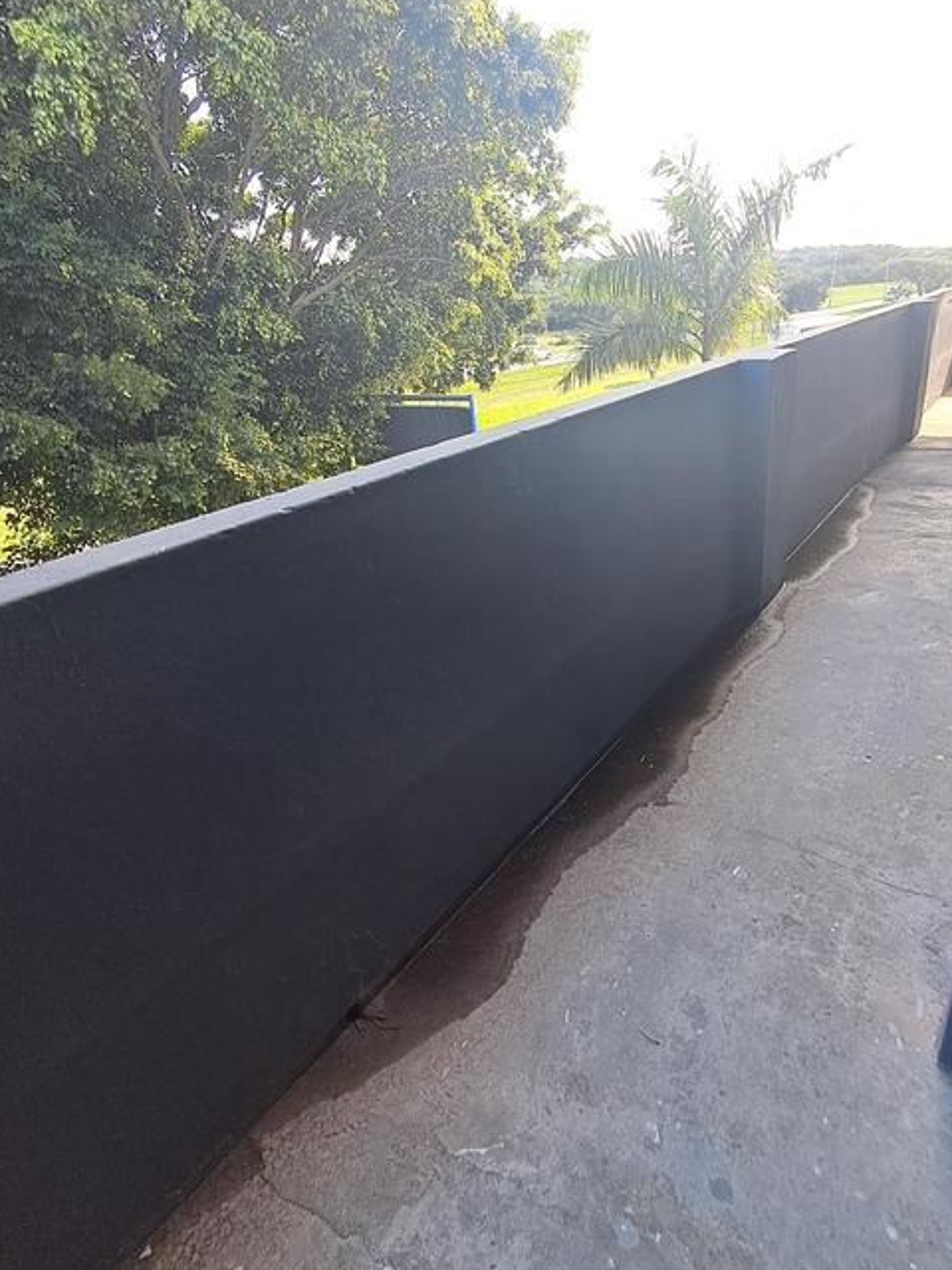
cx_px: 553
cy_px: 641
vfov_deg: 81.7
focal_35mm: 20
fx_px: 733
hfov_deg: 65.6
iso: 40
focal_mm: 1.64
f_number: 2.2
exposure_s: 1/168
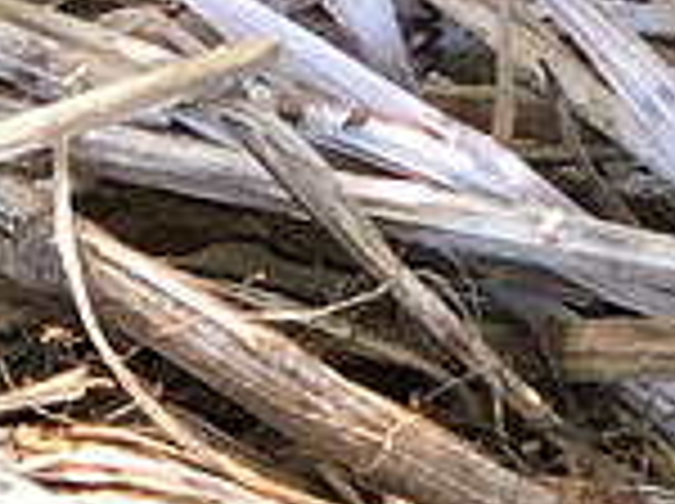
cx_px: -418
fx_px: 4147
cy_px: 1451
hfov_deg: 9.0
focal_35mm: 213
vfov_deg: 6.4
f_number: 2.2
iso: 64
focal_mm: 4.15
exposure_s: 1/33
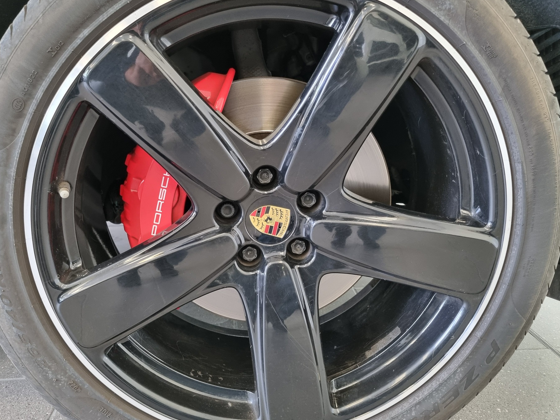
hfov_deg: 61.5
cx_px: 251
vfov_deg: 48.2
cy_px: 200
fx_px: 469
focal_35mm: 29
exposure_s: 1/40
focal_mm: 5.4
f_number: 1.8
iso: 500
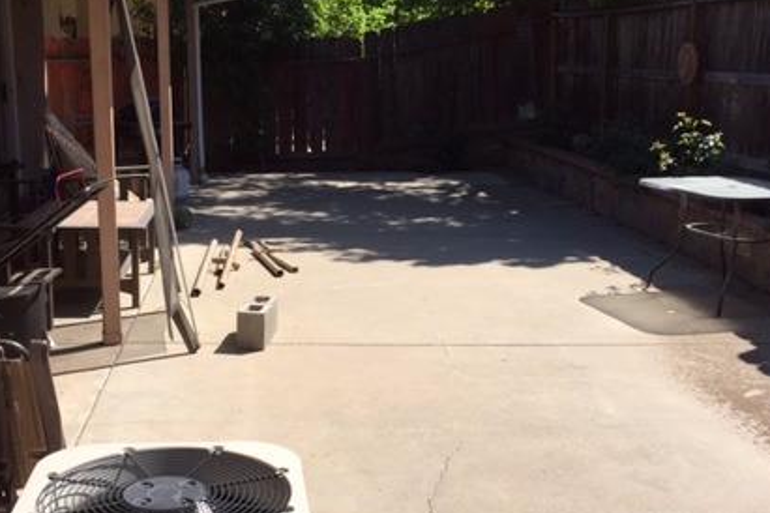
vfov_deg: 28.6
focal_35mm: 47
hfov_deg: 41.8
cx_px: 318
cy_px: 256
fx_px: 1005
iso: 32
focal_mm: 4.15
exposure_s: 1/1412
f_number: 2.2
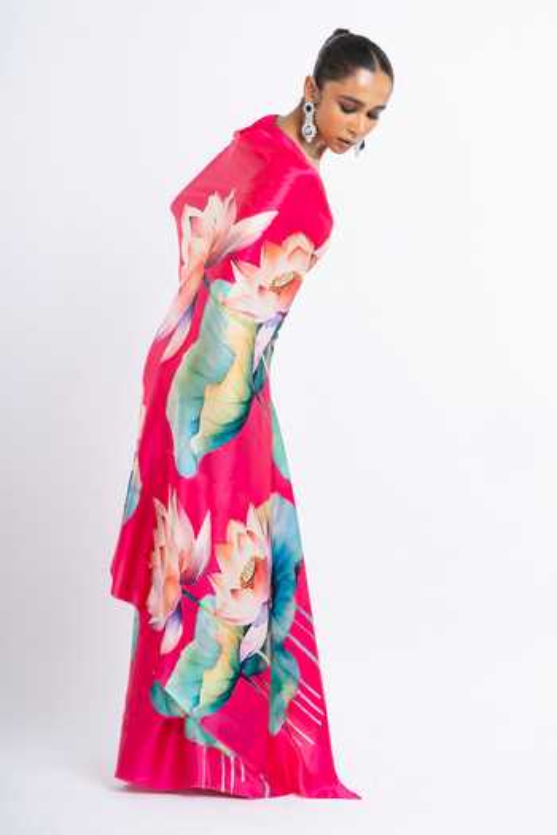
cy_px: 418
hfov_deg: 16.1
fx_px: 1973
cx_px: 278
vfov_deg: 23.9
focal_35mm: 85
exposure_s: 1/160
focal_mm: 85
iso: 200
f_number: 11
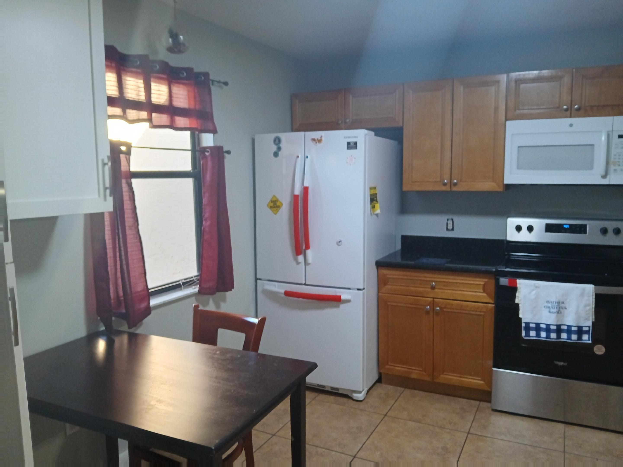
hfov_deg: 67.3
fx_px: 468
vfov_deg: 53.1
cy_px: 234
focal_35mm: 26
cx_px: 312
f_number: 1.8
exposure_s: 1/40
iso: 250
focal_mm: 3.98
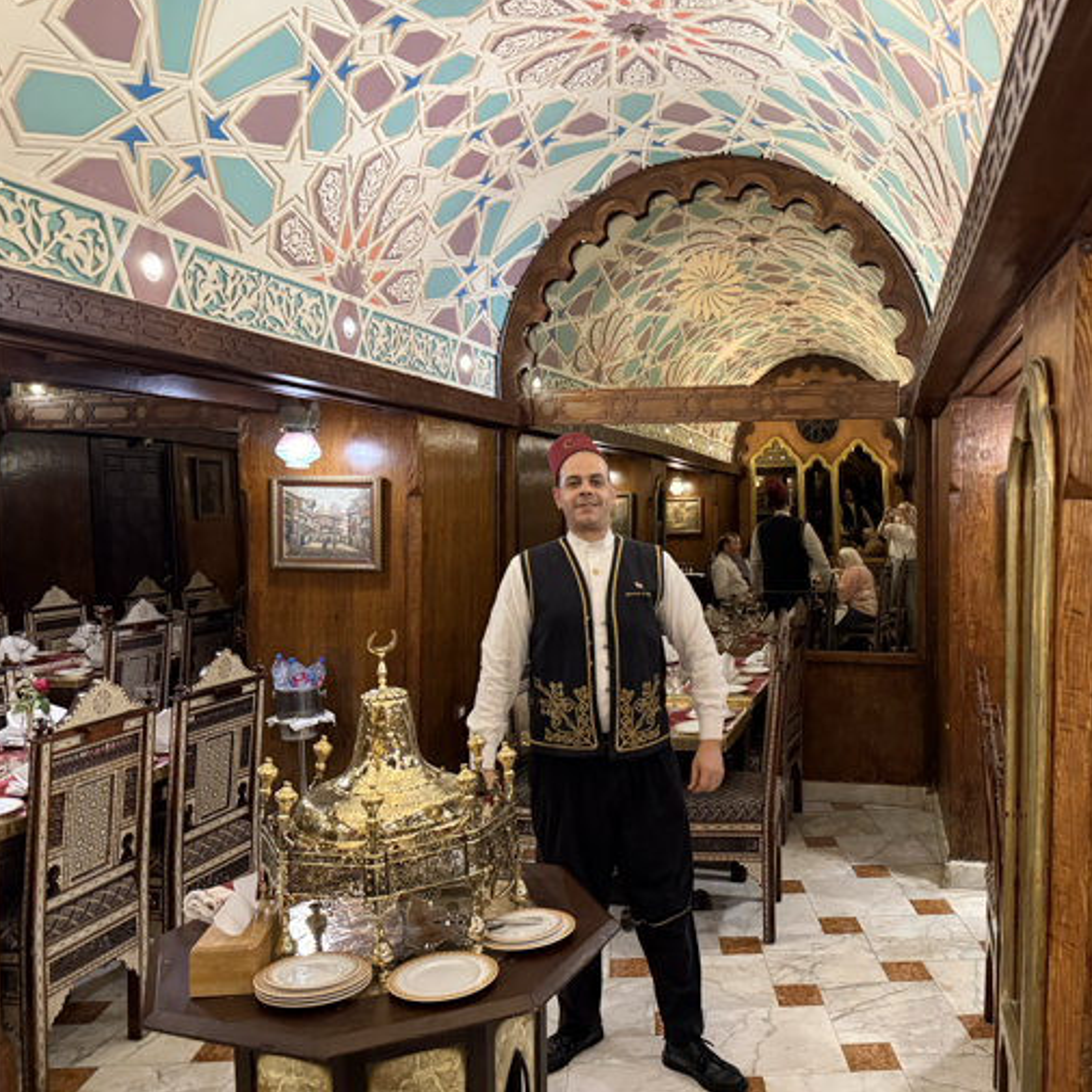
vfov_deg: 55.6
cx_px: 703
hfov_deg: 54.8
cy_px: 546
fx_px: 1035
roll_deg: -0.4
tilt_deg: -2.7
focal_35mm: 29
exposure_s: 1/50
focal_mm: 6.76
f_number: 1.78
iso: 500
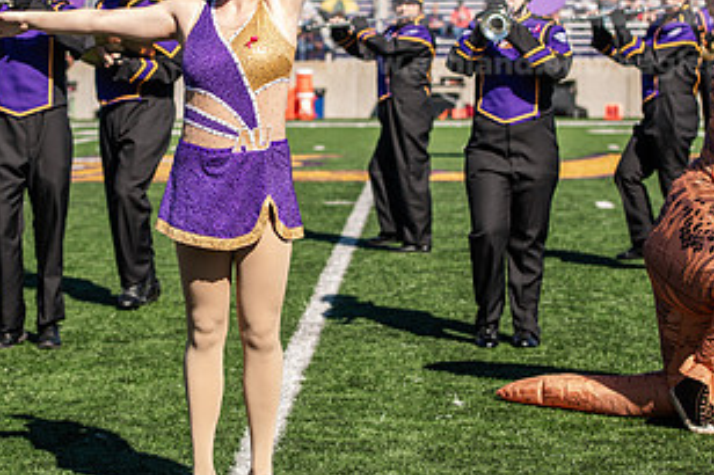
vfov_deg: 10.4
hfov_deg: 15.5
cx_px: 218
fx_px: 2616
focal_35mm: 132
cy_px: 112
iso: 50
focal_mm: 70
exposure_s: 1/320
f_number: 4
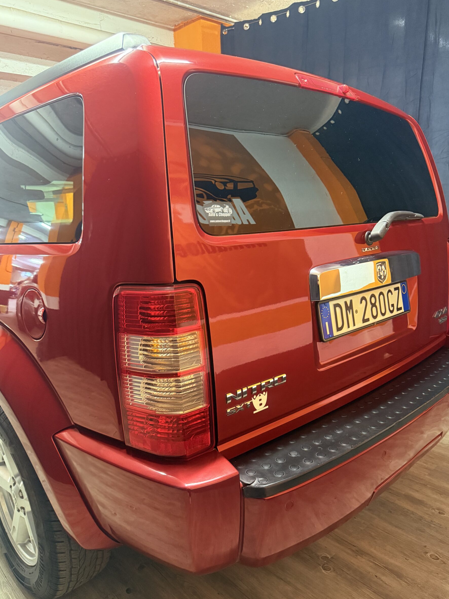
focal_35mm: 26
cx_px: 227
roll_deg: +1.9
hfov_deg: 53.1
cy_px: 319
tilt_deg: -12.6
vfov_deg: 67.2
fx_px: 450
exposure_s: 1/33
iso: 800
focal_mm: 6.76
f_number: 1.78
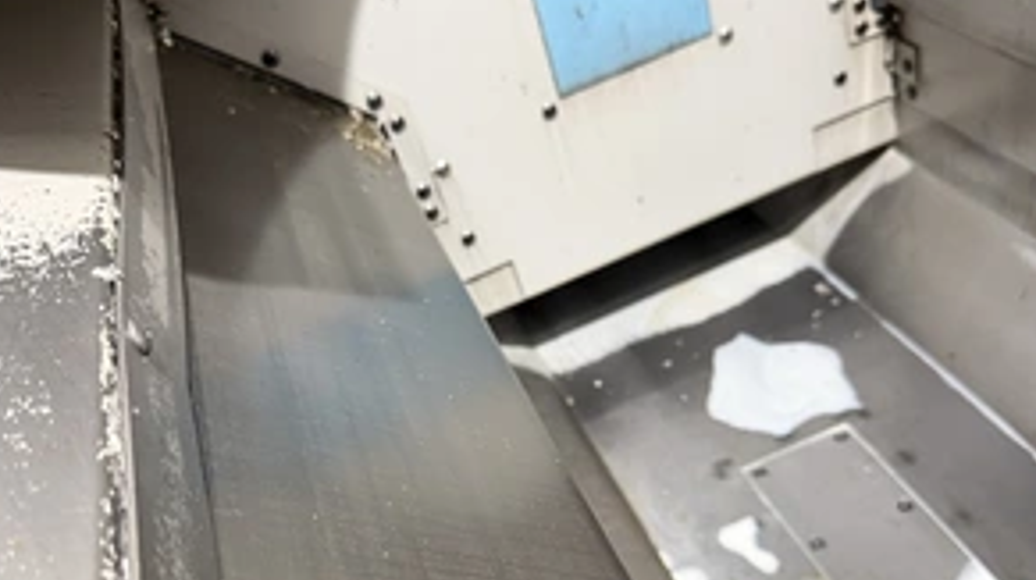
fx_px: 988
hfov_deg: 55.3
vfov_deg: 32.1
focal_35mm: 36
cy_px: 438
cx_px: 509
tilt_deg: -41.9
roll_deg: +22.2
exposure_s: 1/60
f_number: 1.78
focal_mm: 6.76
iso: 500
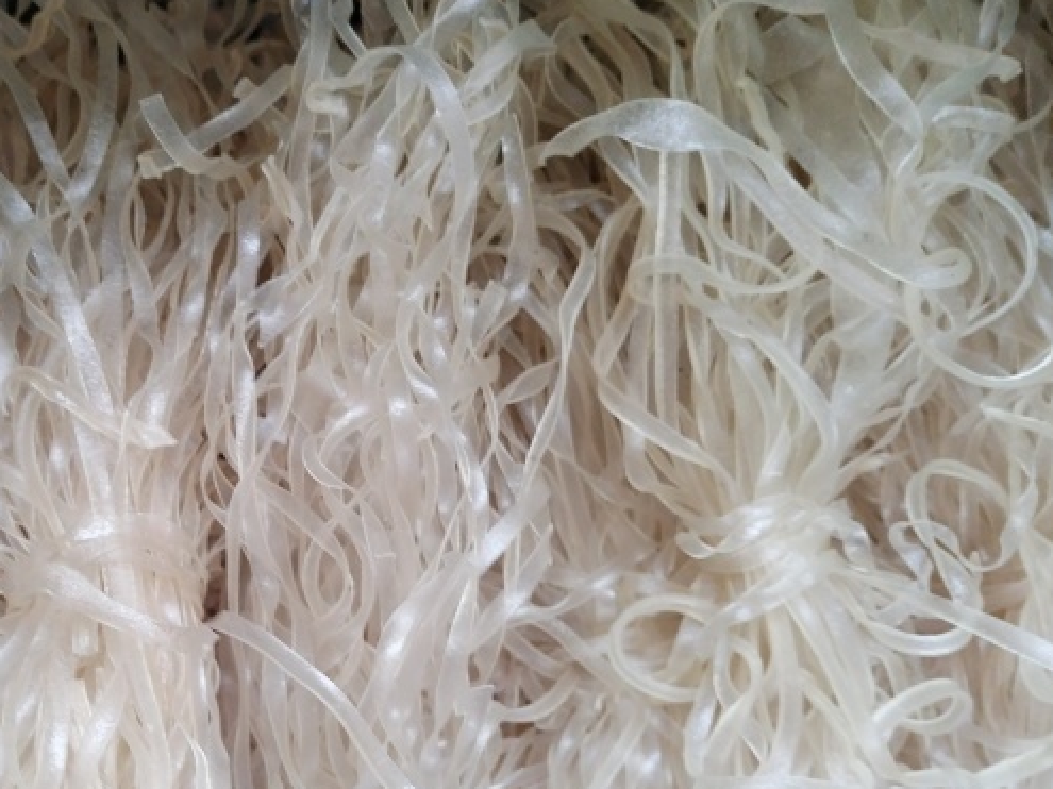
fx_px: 1277
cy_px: 489
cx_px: 268
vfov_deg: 34.2
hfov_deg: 43.4
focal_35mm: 42
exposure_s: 1/25
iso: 873
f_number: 1.8
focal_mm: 4.75
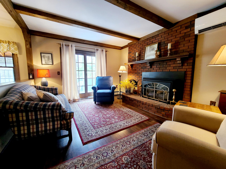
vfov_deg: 89.9
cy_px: 84
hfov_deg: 106.2
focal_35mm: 13
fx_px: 85
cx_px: 113
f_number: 2.2
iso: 250
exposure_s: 1/59.2
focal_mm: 2.2
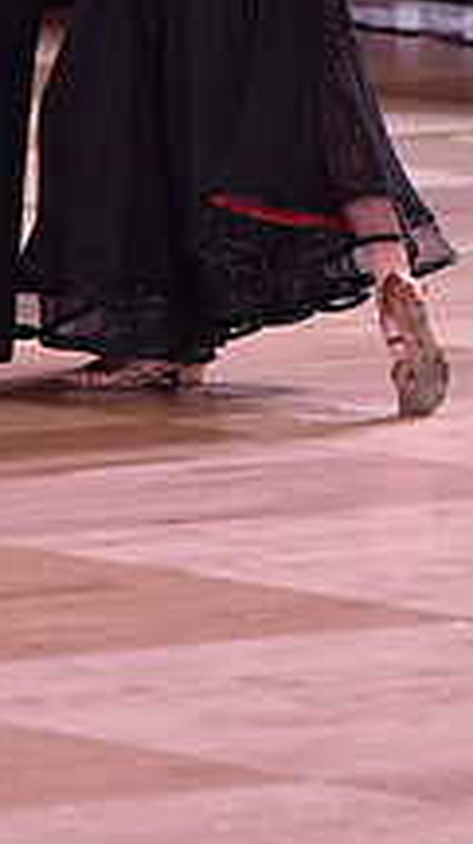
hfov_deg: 2.1
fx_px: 12615
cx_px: 49
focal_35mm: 564
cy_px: -223
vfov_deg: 3.8
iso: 2000
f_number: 5.6
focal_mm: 200
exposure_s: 1/250
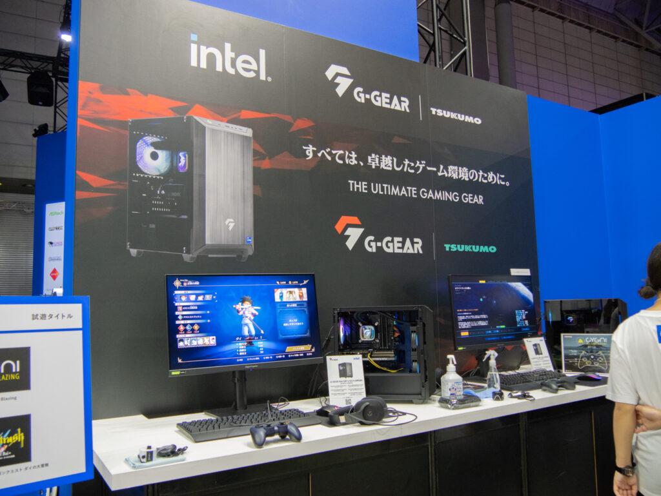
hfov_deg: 63.4
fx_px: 535
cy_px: 248
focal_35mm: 28
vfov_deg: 49.8
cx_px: 330
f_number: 3.5
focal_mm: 14
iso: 1600
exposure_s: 1/125
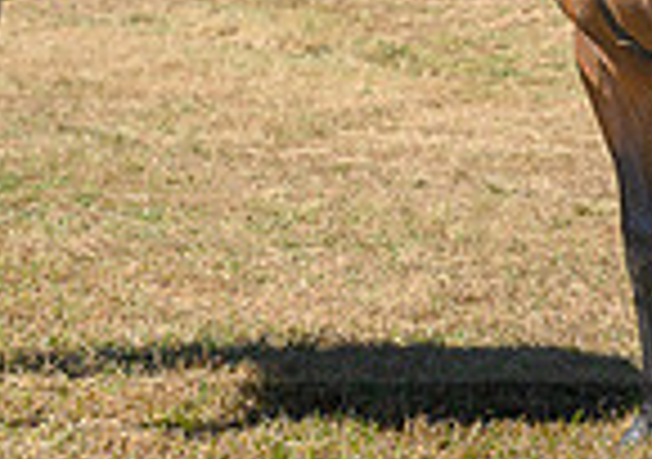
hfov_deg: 10.5
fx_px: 3537
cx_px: 599
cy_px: -82
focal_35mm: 192
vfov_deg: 7.4
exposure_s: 1/500
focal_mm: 40
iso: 64
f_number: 4
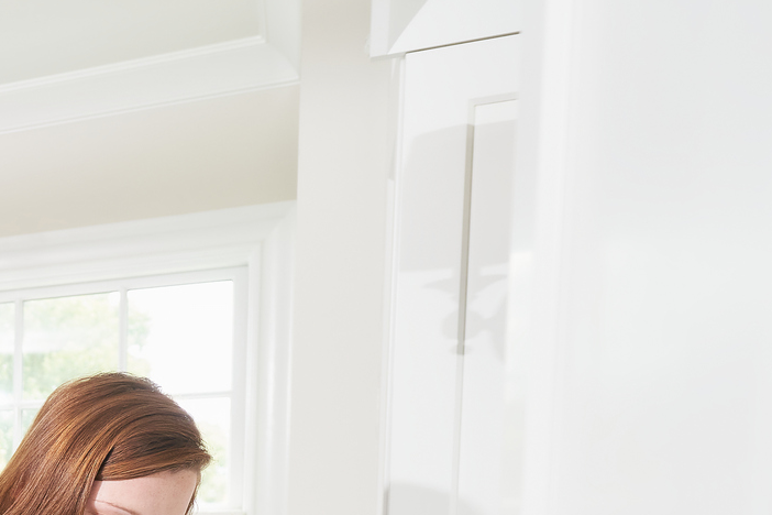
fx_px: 1094
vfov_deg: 24.2
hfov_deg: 29.5
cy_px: 610
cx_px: -283
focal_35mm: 51
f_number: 2.8
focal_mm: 18
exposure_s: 1/100
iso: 640
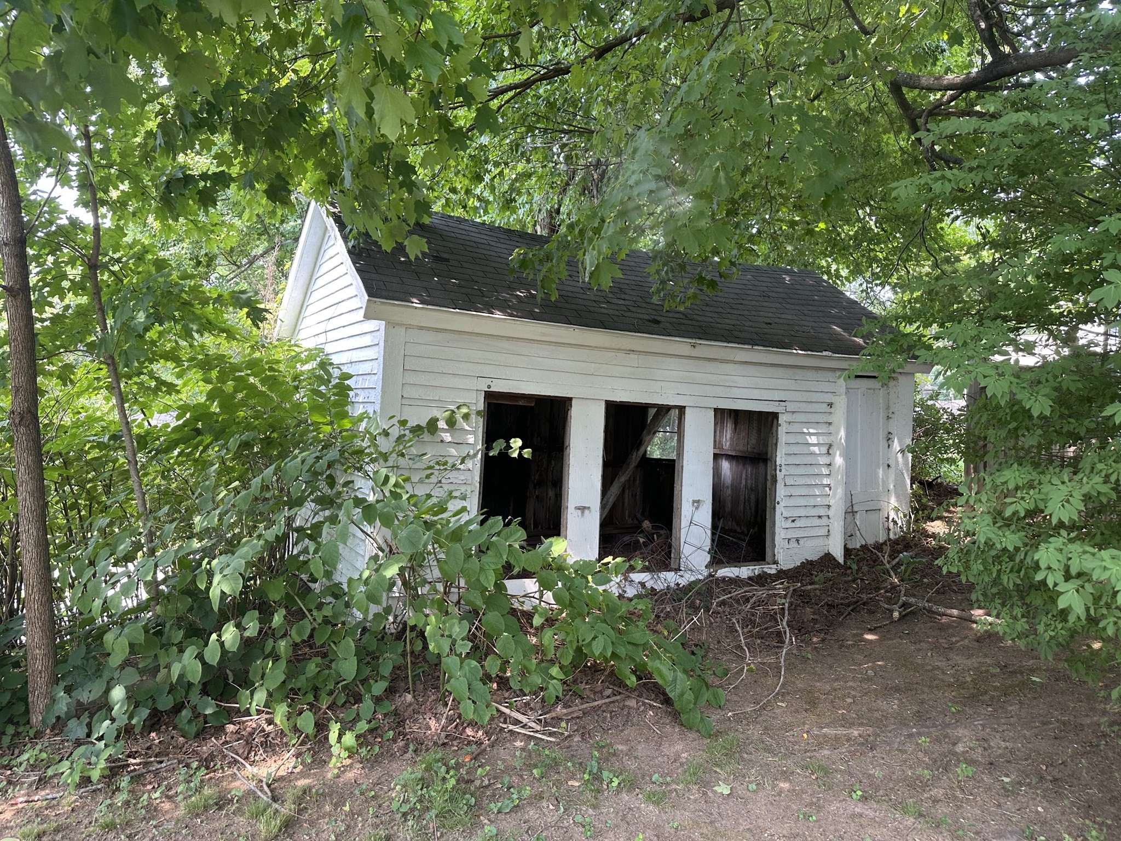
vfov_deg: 56.8
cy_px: 420
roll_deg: -1.8
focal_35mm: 24
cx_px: 560
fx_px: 777
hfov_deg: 71.6
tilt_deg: +0.1
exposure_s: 1/121
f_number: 1.78
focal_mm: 6.86
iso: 100
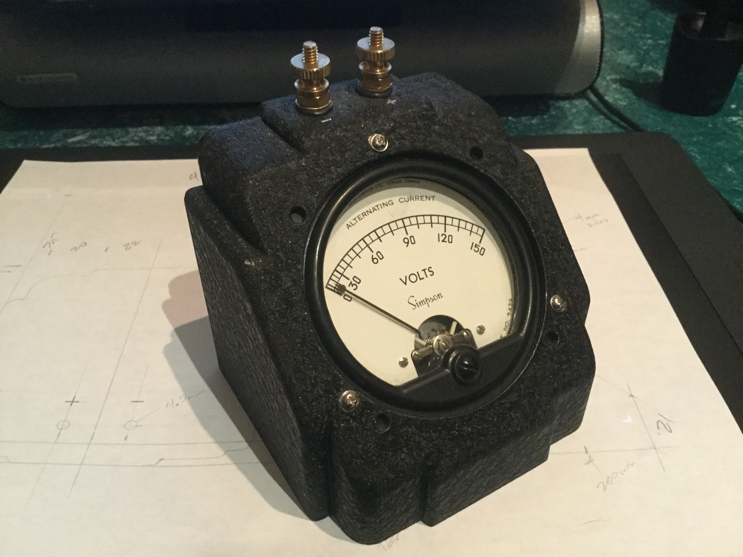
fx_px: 665
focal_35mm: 31
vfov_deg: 45.4
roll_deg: -0.3
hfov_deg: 58.4
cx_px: 372
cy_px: 278
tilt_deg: -40.1
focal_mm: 3.3
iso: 640
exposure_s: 1/15
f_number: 2.4
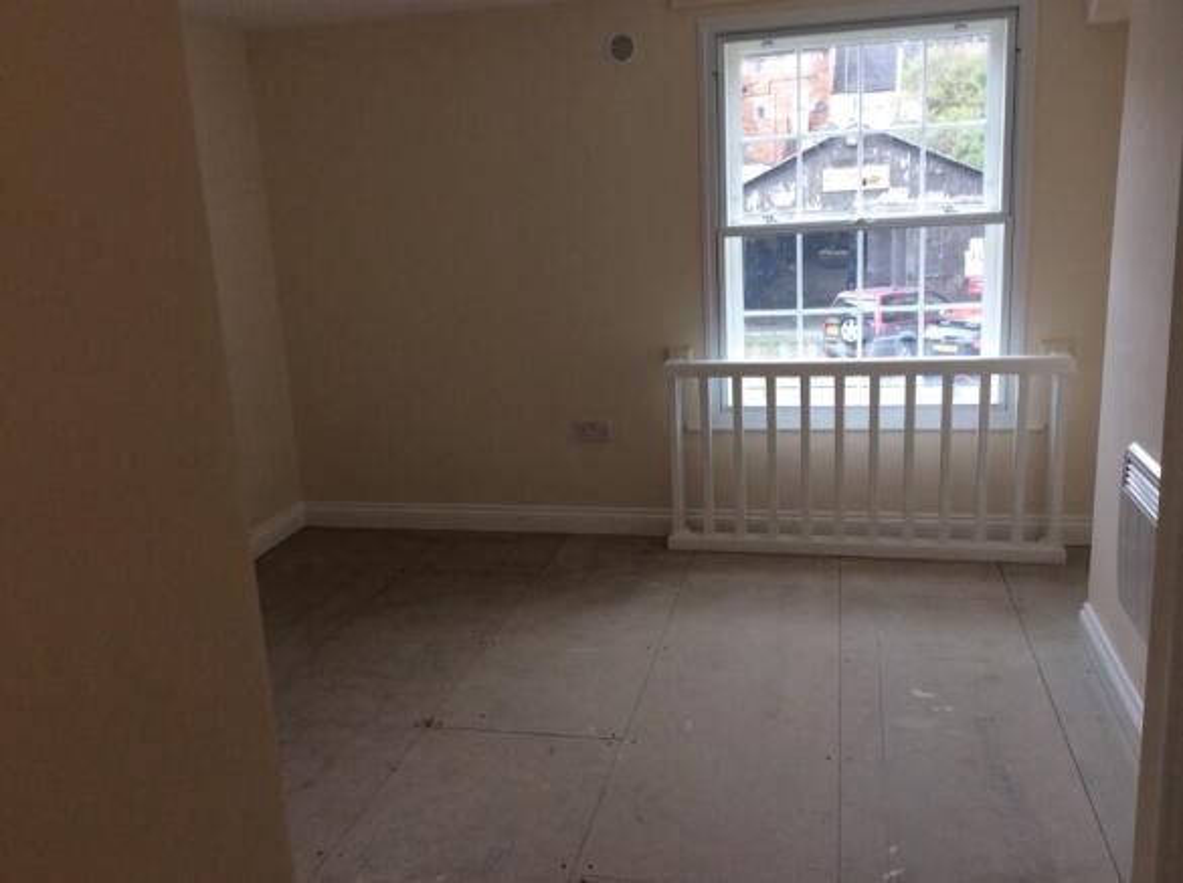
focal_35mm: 32
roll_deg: +4.0
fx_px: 1092
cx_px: 592
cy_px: 442
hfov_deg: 56.9
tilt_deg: -12.7
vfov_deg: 44.1
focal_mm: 3.3
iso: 32
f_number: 2.4
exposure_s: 1/50
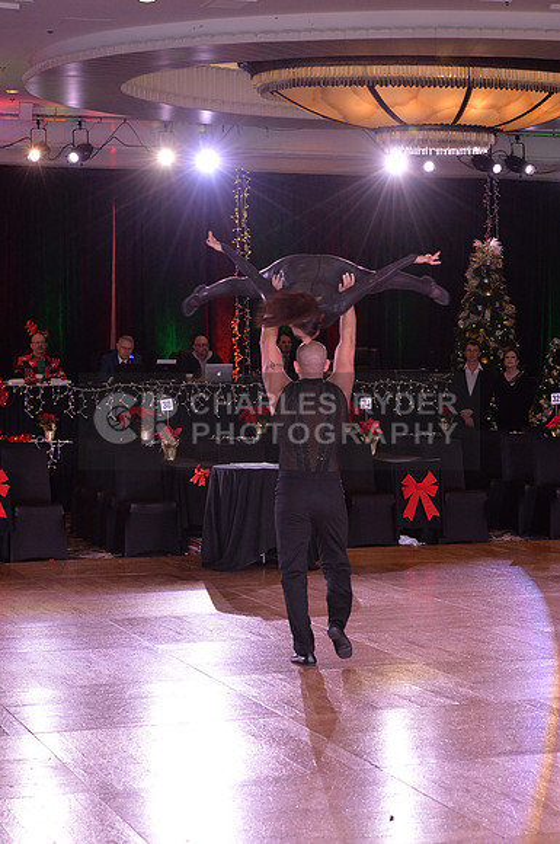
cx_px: 280
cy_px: 422
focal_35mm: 82
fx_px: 1919
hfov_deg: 16.6
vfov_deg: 24.8
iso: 2000
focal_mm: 82
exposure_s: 1/250
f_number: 7.1
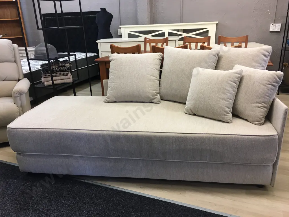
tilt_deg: -18.2
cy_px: 108
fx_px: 242
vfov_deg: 48.2
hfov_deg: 61.7
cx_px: 144
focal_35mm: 29
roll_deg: +1.1
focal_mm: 4.15
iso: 50
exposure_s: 1/33
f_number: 2.2
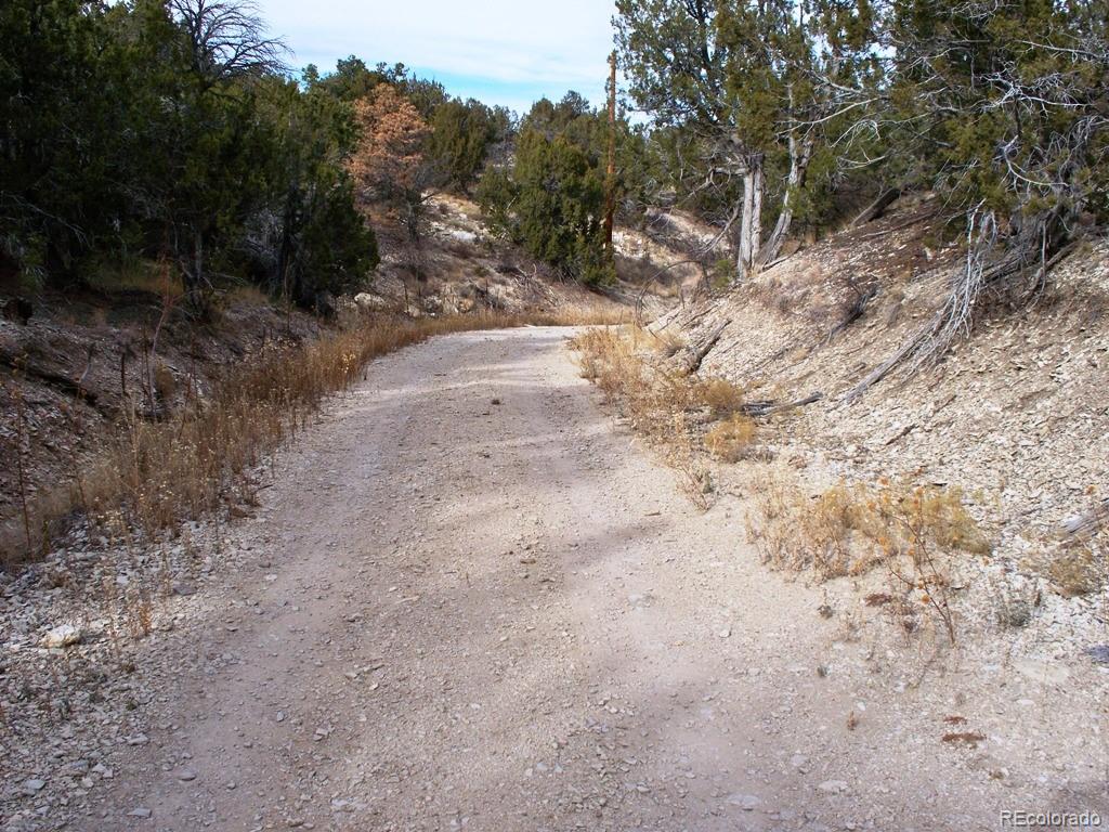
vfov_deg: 40.7
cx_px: 554
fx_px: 1121
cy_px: 416
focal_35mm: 35
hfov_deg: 52.6
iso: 80
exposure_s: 1/400
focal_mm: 7.54
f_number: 4.8
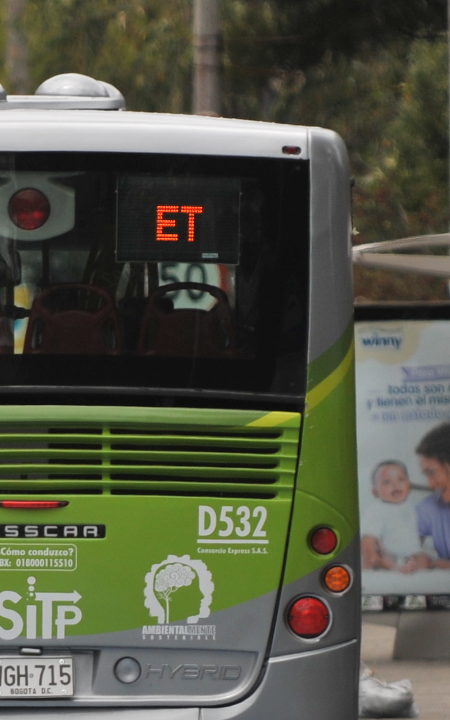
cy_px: 332
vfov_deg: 1.8
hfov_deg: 1.1
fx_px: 22848
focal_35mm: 1165
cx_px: -31
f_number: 2.8
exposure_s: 1/2000
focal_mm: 200
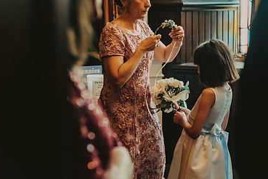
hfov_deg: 24.2
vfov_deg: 16.3
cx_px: 155
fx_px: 625
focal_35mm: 84
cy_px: 83
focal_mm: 50
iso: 1250
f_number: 2.2
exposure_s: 1/160
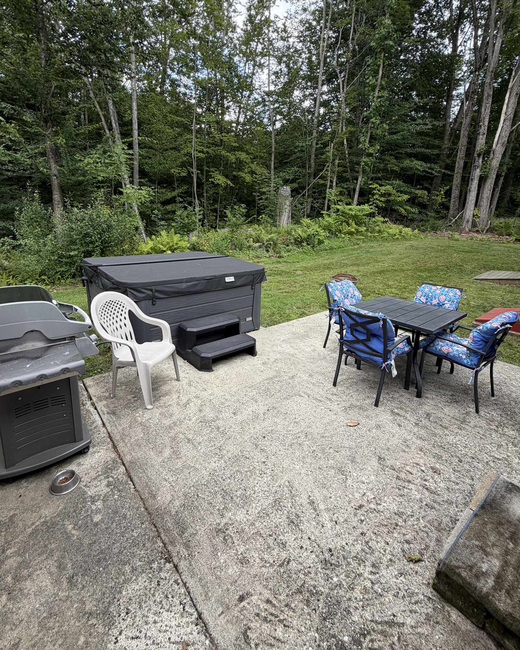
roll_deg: -2.8
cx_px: 253
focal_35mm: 16
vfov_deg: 92.7
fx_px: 308
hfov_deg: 80.4
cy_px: 287
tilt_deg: -11.9
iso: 40
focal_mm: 2.22
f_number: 2.2
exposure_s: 1/143
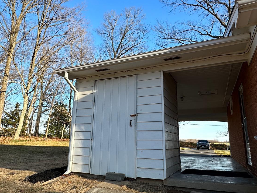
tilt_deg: +12.8
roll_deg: -1.2
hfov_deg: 67.3
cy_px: 98
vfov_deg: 53.1
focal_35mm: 26
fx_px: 193
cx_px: 125
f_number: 2.2
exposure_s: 1/578
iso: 40
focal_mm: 2.22
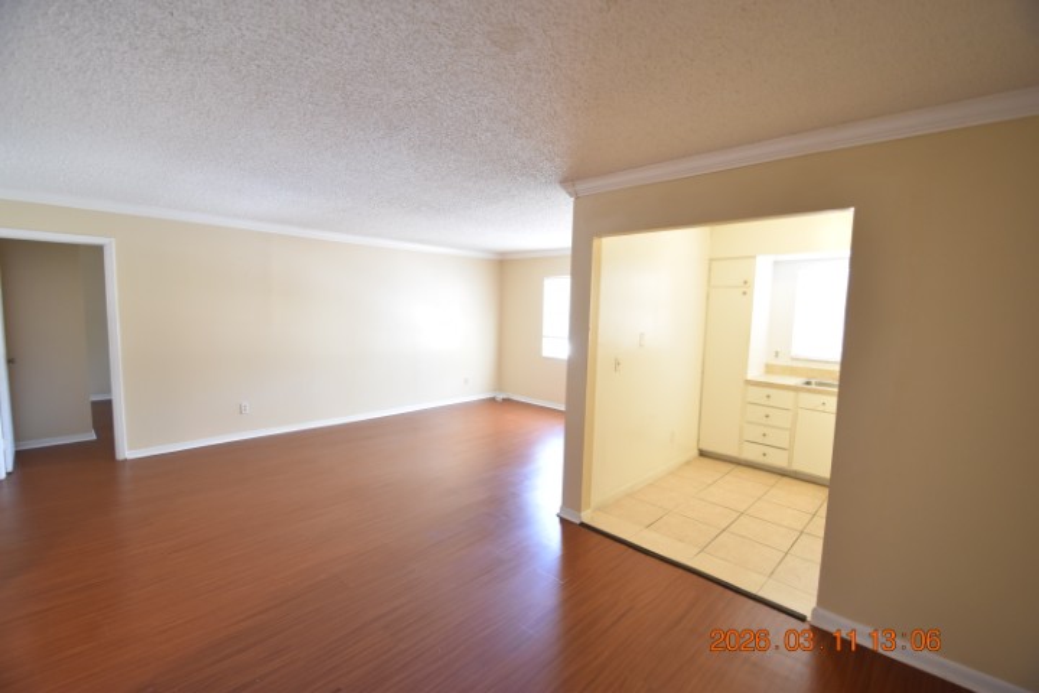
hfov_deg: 100.4
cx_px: 520
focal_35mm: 15
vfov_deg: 77.3
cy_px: 346
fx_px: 433
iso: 800
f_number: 3.5
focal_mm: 10
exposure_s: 1/20
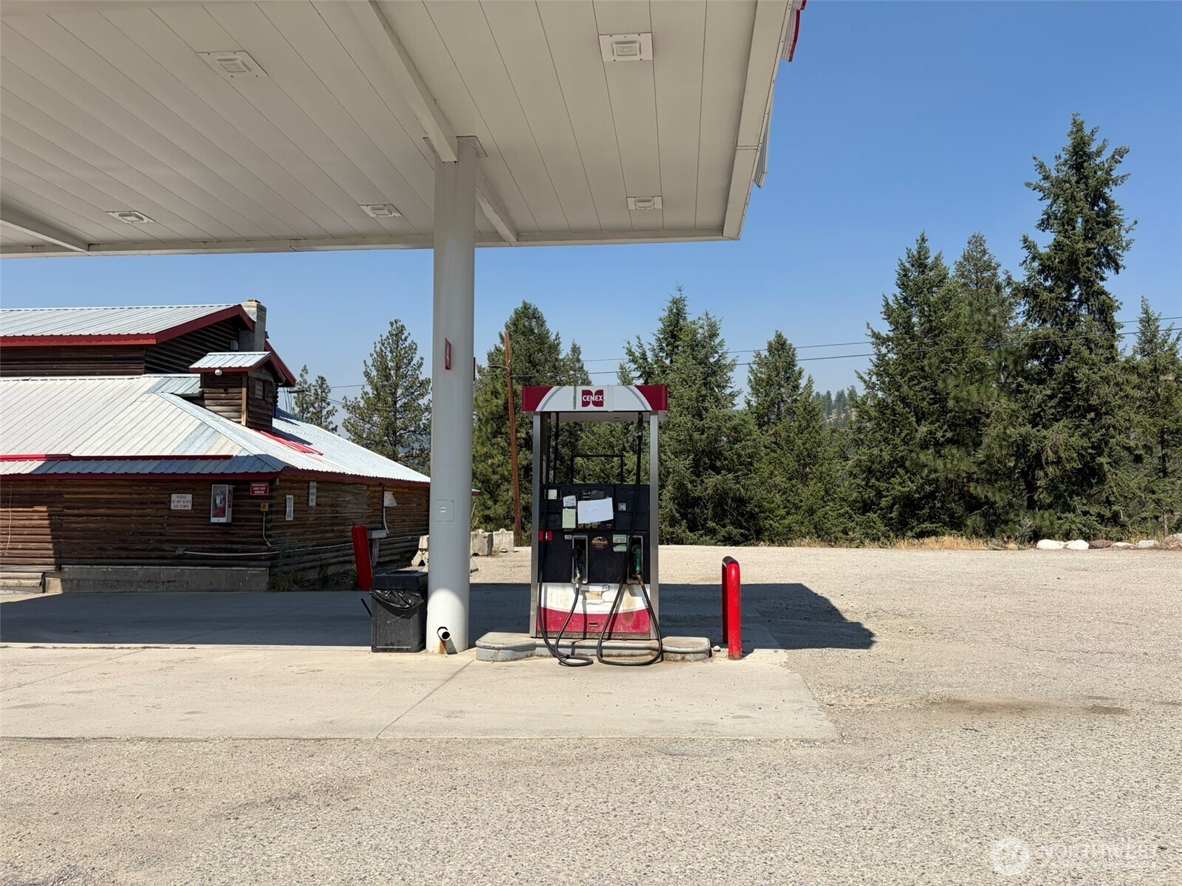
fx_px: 888
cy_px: 443
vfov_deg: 53.1
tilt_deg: +4.7
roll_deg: +0.1
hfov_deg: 67.3
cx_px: 591
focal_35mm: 26
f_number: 1.6
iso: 50
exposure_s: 1/3623
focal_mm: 5.96
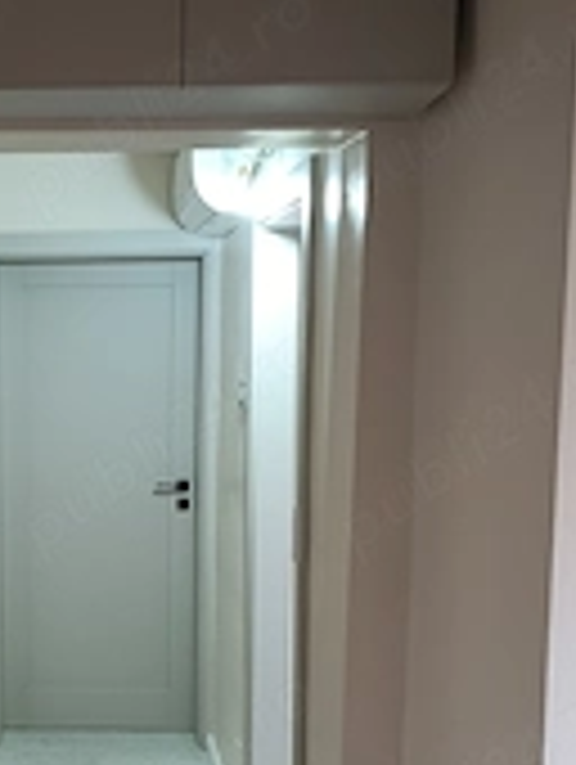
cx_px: 9
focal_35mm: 54
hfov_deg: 25.8
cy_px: 513
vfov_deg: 35.1
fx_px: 1195
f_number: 1.65
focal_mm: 6.11
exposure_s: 1/50
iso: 963
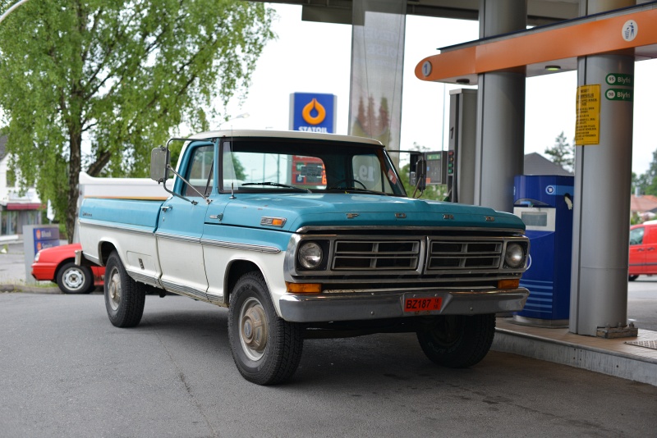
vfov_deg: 27.0
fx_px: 913
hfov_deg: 39.6
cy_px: 219
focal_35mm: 50
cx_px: 328
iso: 200
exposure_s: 1/500
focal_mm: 50
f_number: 2.8
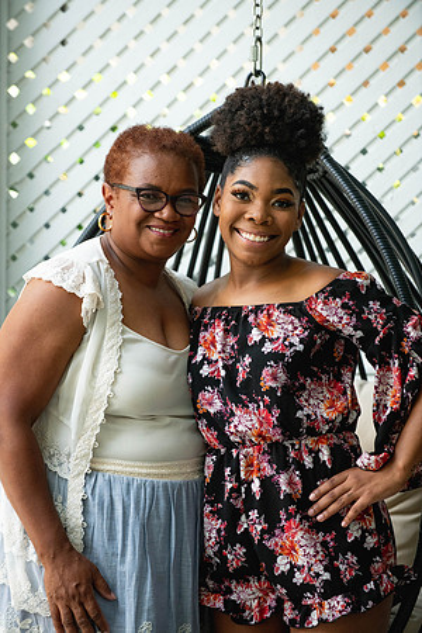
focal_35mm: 160
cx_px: 211
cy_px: 316
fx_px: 2813
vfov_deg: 12.8
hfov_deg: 8.6
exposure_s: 1/640
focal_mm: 160
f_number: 5.6
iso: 1250
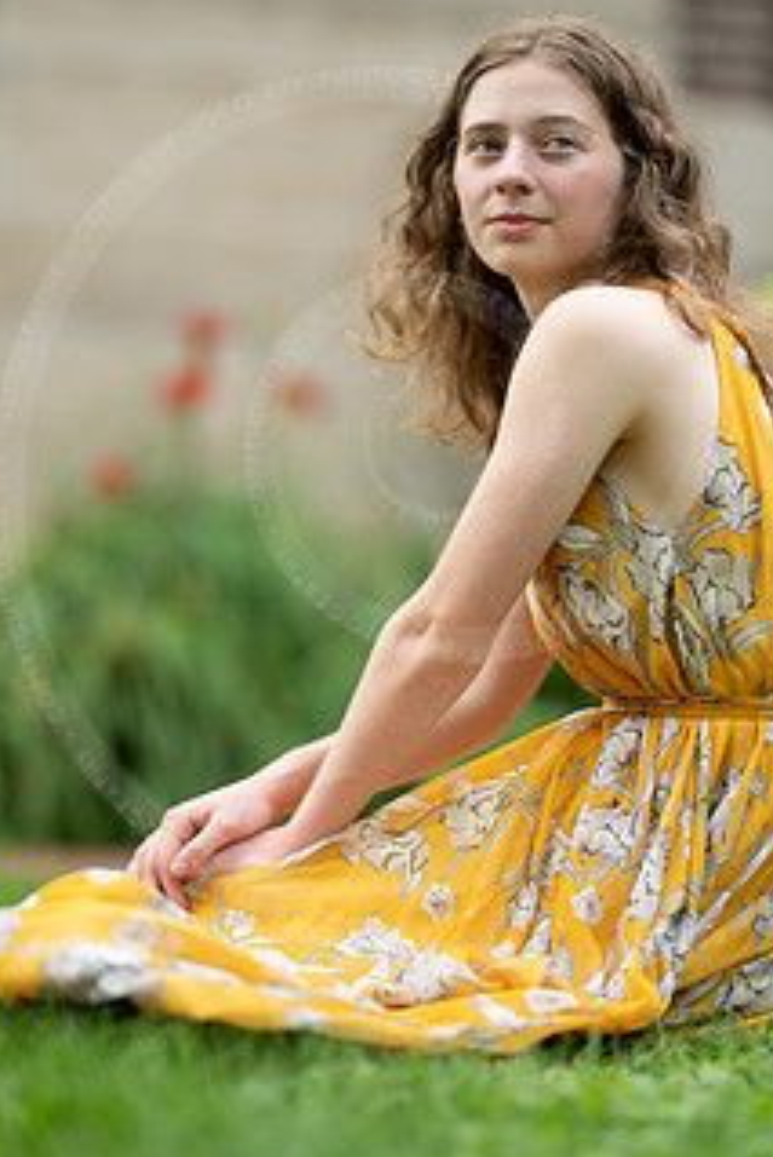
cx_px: 479
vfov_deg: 17.0
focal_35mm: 120
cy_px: 508
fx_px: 3861
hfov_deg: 11.4
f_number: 1.3
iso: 80
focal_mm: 85
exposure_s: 1/800
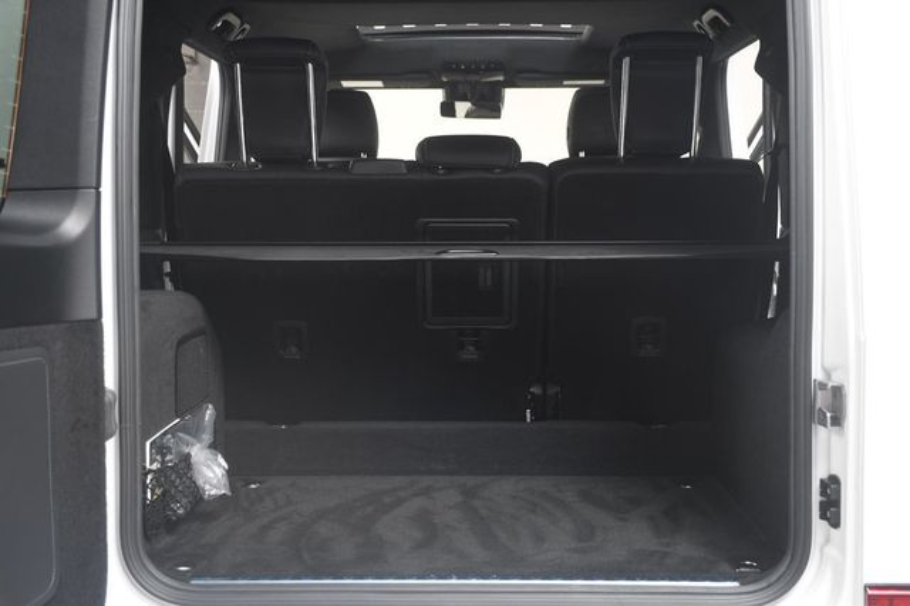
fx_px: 1213
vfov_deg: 28.0
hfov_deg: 41.1
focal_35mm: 48
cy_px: 303
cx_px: 455
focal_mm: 32
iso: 100
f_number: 4.5
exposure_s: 1/160
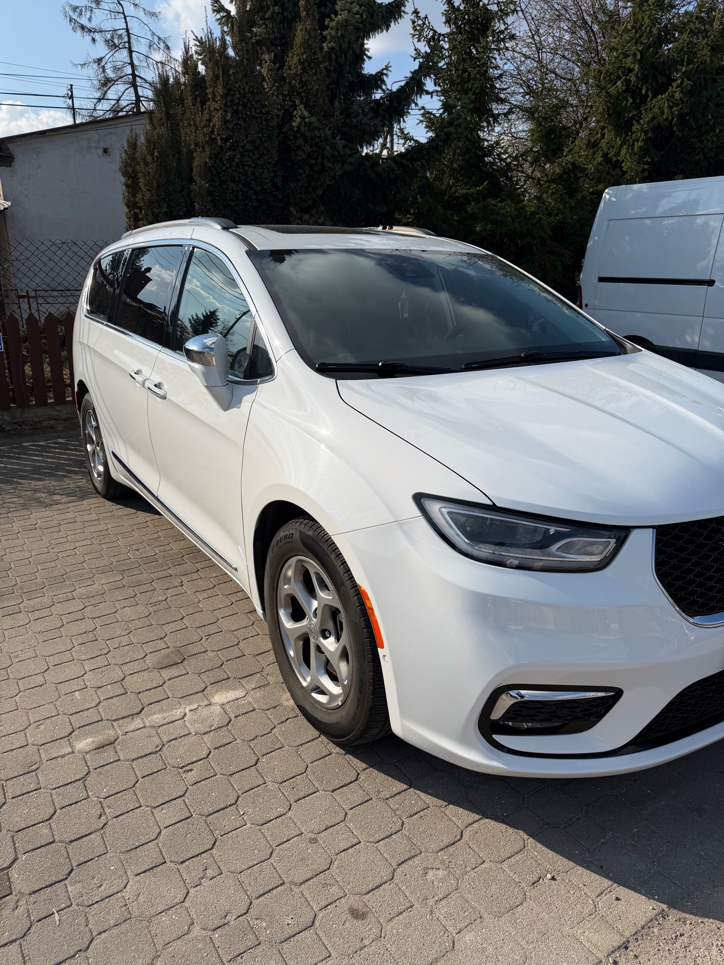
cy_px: 482
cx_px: 362
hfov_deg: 56.8
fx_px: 669
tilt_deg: -14.6
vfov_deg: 71.6
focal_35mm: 24
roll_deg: +0.8
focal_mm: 6.76
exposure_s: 1/7353
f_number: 1.78
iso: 80
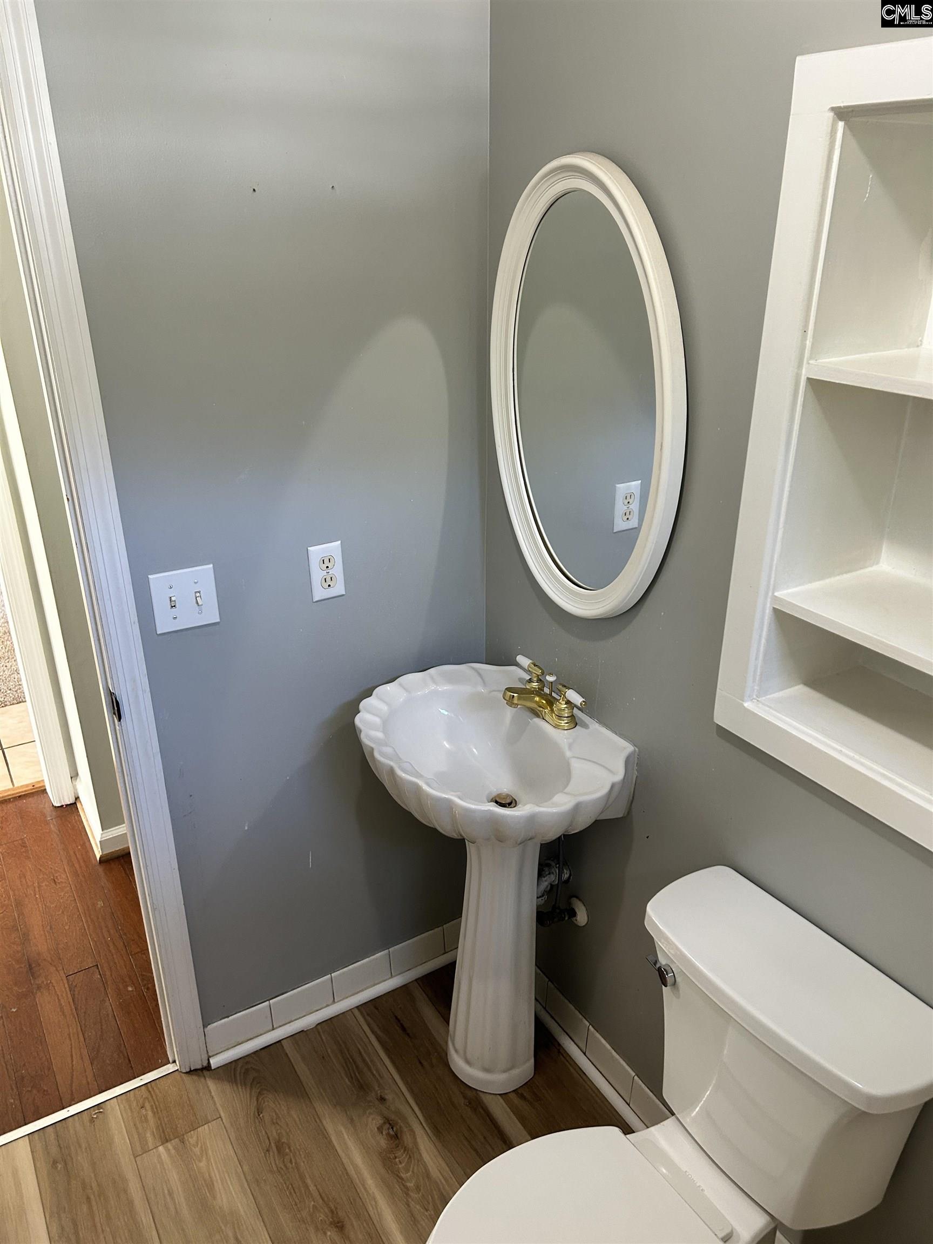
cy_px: 622
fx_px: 934
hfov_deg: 53.1
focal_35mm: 26
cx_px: 466
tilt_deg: -25.1
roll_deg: +0.4
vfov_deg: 67.3
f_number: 1.5
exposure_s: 1/60
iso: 160
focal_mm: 5.7
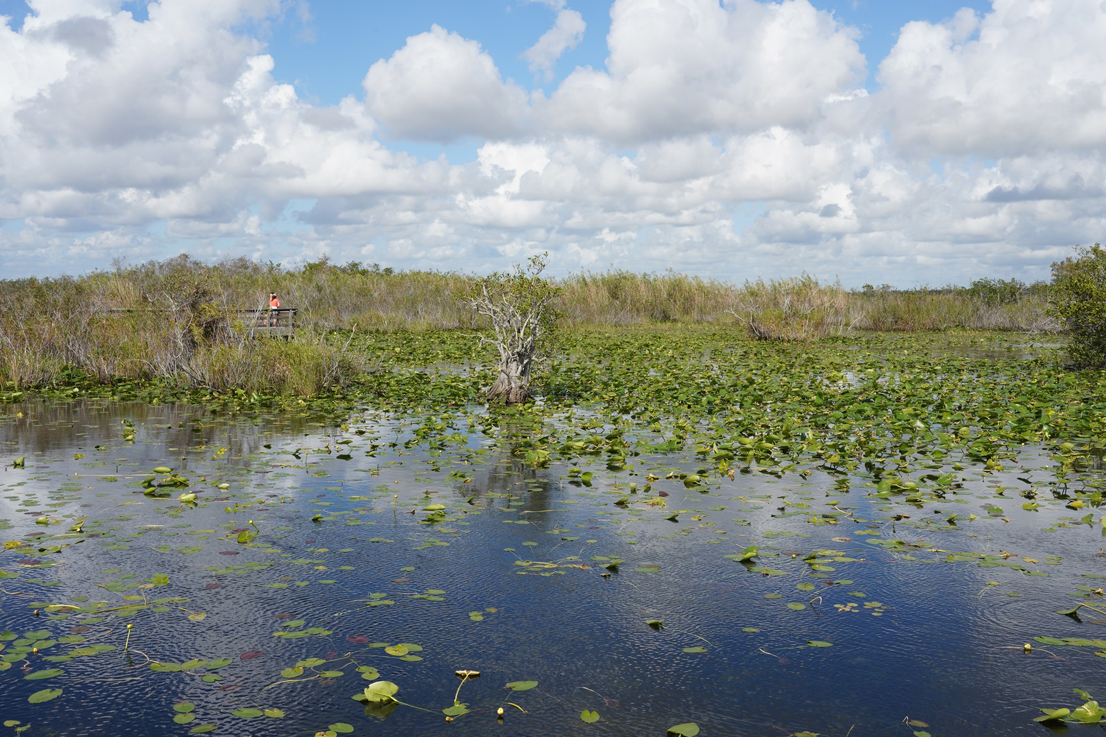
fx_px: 1168
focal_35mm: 38
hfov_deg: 50.7
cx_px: 553
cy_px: 368
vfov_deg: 35.1
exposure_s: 1/100
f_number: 16
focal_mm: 38
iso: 100
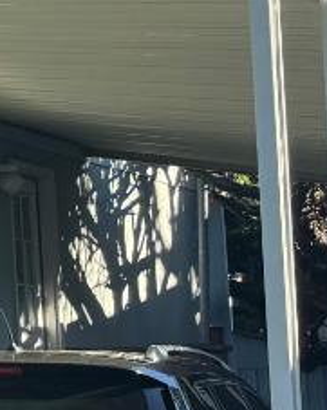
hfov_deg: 7.2
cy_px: 201
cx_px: -990
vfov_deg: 12.5
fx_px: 1879
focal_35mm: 155
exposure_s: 1/1339
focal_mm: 6.76
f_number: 1.78
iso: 80
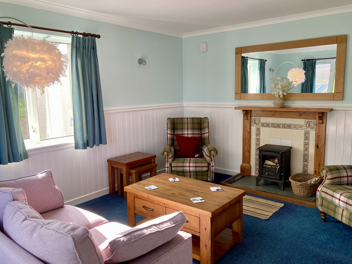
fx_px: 285
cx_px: 176
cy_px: 132
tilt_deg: -7.8
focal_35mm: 28
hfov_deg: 63.4
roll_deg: +1.6
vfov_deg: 49.7
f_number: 1.8
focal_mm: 3.99
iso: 32
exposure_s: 1/121
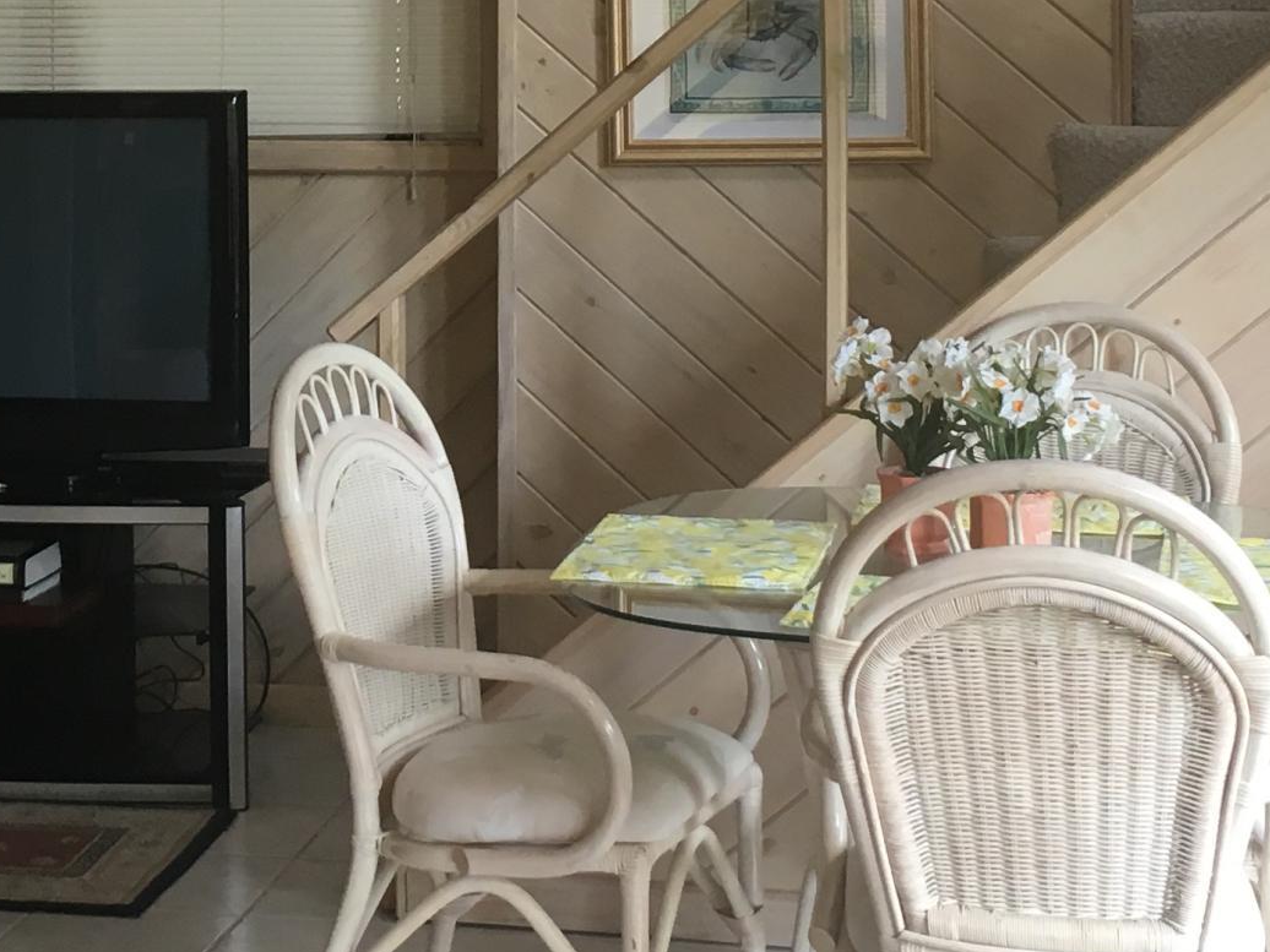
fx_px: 3082
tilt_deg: -1.0
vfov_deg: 17.2
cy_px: 44
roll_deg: -0.2
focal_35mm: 84
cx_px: 314
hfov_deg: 23.1
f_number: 2.2
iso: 50
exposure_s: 1/30
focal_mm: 4.15
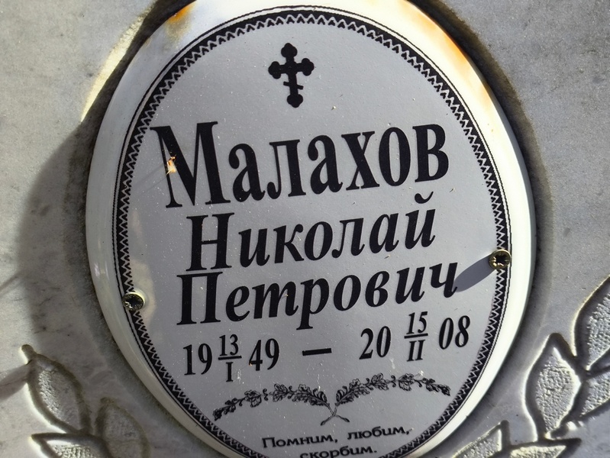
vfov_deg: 29.1
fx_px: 881
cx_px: 305
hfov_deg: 38.2
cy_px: 229
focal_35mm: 50
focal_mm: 4.71
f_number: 1.7
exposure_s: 1/901
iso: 50
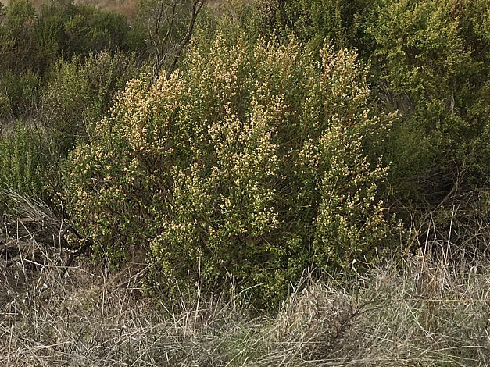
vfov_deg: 19.3
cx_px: 70
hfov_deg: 25.7
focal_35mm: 74
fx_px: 1047
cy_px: -2
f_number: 2.2
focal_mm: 4.15
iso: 25
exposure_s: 1/1012
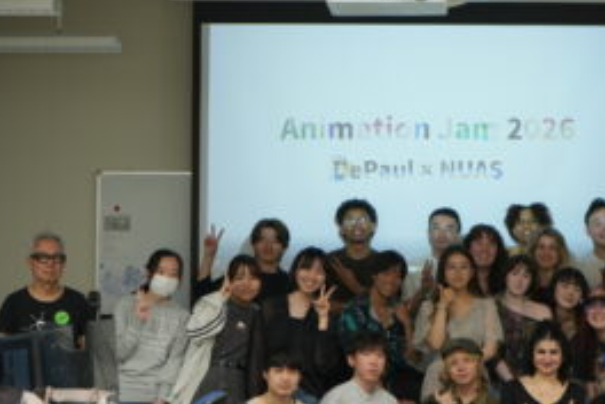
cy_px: 233
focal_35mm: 106
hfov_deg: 19.2
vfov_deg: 12.9
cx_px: 433
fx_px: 1781
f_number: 7.1
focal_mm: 70
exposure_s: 1/6
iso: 100
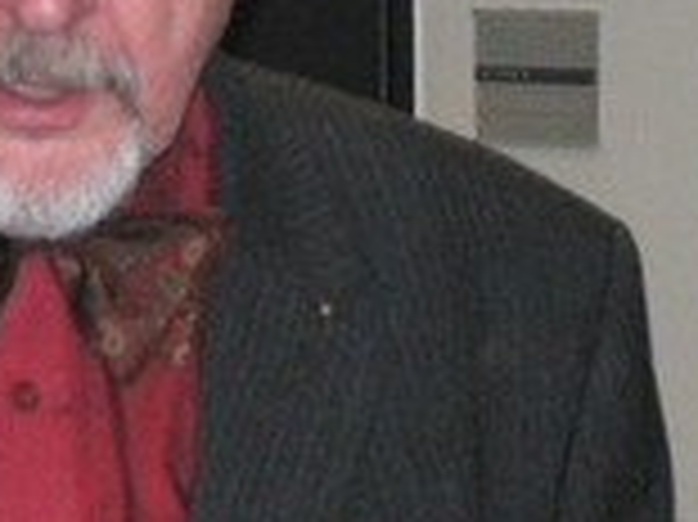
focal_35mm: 393
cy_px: 268
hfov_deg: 5.0
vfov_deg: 3.8
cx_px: -131
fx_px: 7918
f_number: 3.2
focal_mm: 20.3
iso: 400
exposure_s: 1/60
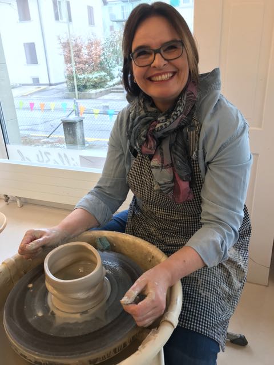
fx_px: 296
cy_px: 182
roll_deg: +3.6
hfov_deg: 49.7
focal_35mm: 28
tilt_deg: -22.4
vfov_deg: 63.4
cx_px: 137
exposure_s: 1/50
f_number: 1.8
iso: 25
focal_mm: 3.99
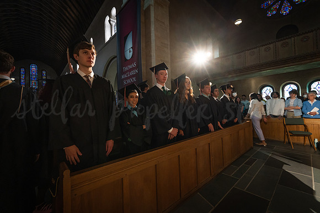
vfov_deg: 77.3
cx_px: 160
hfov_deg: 100.4
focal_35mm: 15
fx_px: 133
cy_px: 106
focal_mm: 15
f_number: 4
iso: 4000
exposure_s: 1/125
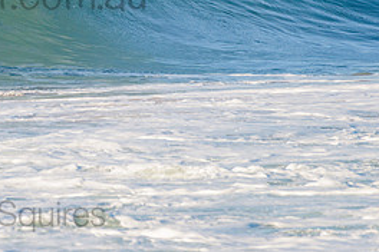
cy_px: -24
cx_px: -6
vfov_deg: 1.2
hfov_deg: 1.9
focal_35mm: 1100
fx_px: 11580
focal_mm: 500
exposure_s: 1/1600
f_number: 5.6
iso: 220
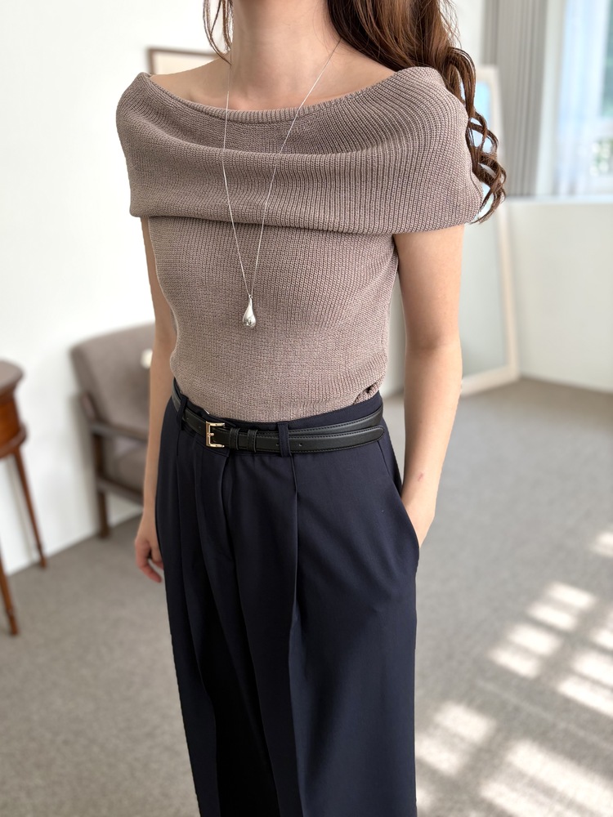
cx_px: 306
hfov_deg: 53.1
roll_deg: +3.3
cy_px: 408
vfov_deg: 67.3
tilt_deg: -19.1
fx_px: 614
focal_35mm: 26
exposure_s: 1/122
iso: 64
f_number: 1.6
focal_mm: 5.96
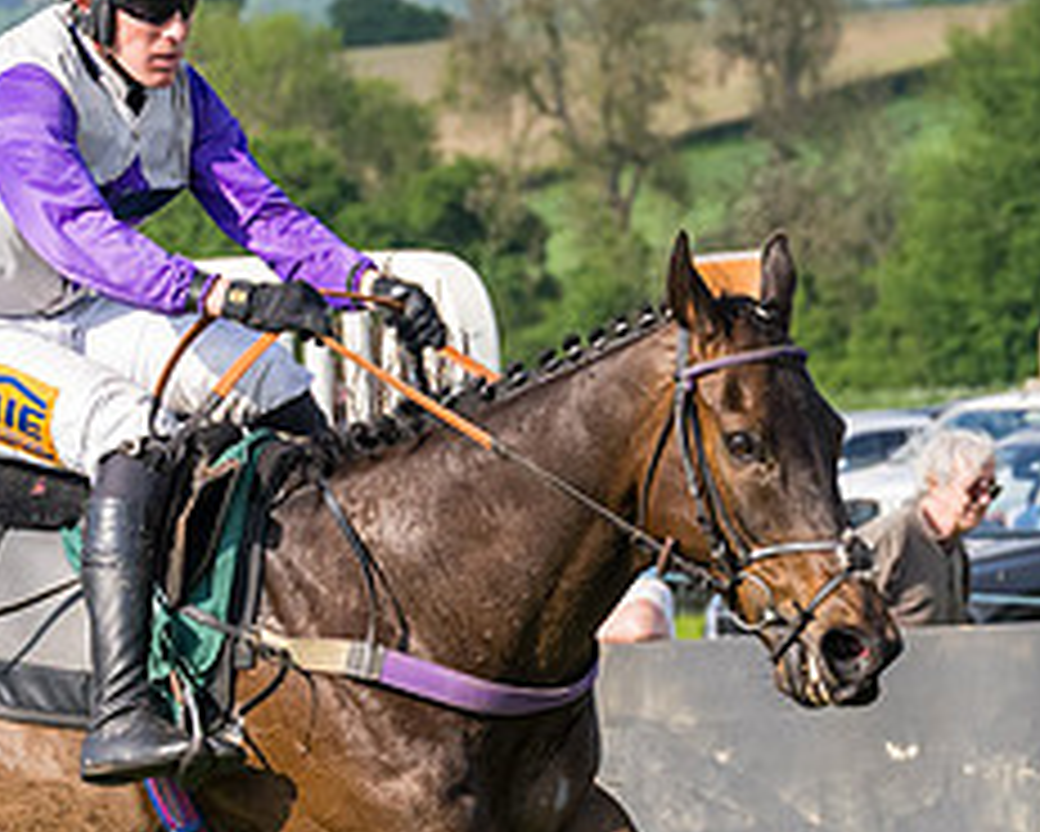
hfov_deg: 5.9
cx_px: 488
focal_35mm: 326
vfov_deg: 4.7
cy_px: 734
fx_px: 10039
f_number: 4
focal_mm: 70
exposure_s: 1/4000
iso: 500
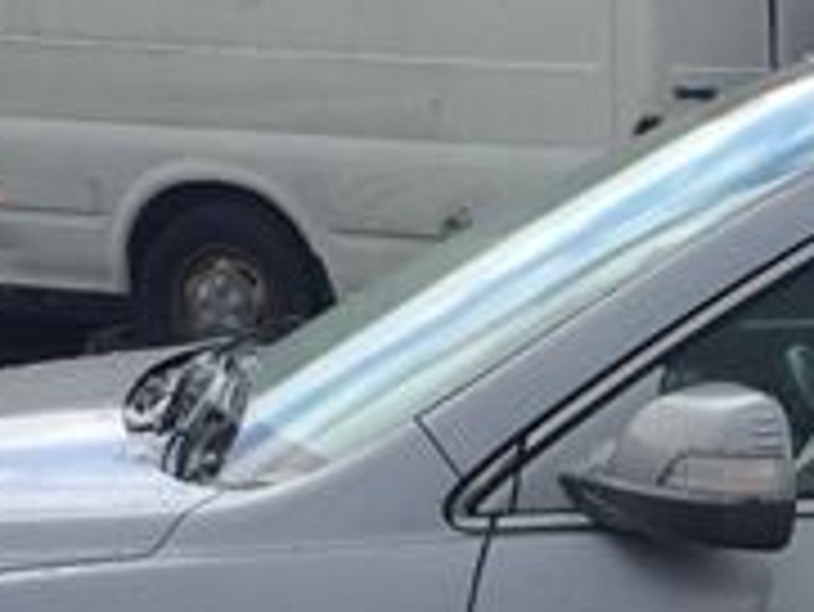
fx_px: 3012
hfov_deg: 14.7
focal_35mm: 128
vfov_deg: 11.5
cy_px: 621
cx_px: 1048
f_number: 2.2
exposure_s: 1/1244
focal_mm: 4.15
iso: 32
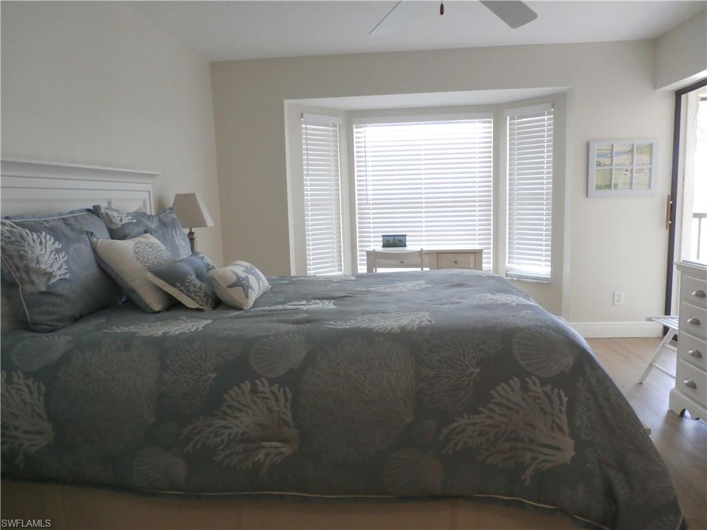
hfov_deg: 69.4
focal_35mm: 25
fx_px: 511
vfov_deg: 54.9
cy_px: 265
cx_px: 354
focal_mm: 4.5
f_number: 3
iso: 400
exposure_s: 1/30
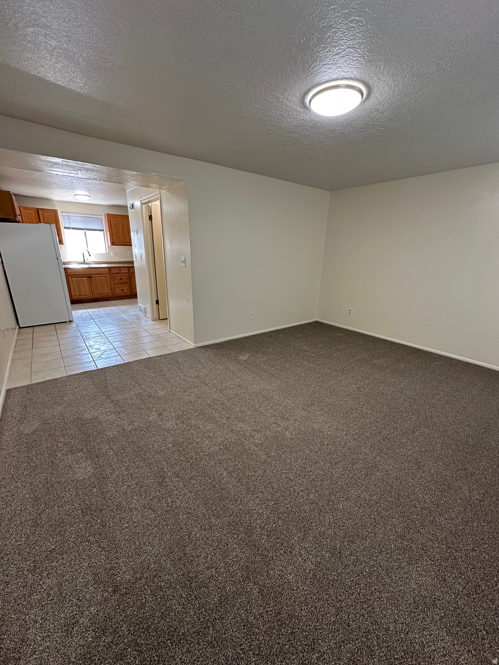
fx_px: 269
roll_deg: -2.3
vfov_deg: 102.1
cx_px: 250
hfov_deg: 85.7
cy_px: 332
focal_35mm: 14
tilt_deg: -17.1
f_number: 2.2
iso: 200
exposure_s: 1/60
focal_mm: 2.22
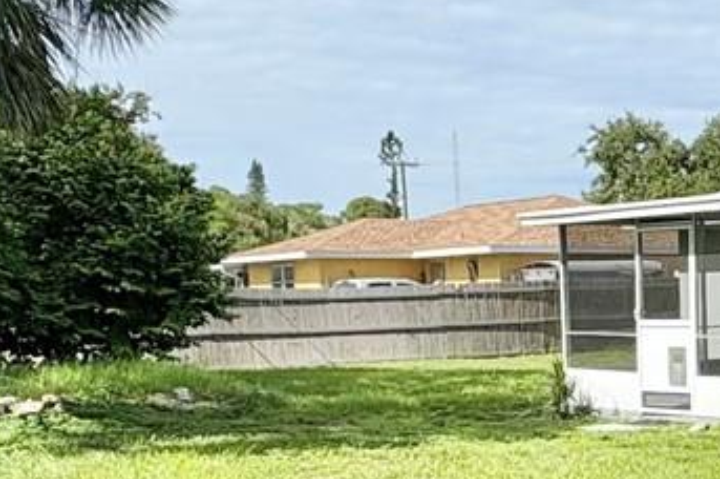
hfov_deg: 27.3
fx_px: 1359
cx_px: 783
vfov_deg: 19.6
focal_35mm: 68
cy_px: 443
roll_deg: +1.5
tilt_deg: -5.1
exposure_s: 1/2494
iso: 50
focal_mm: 2.22
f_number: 2.2
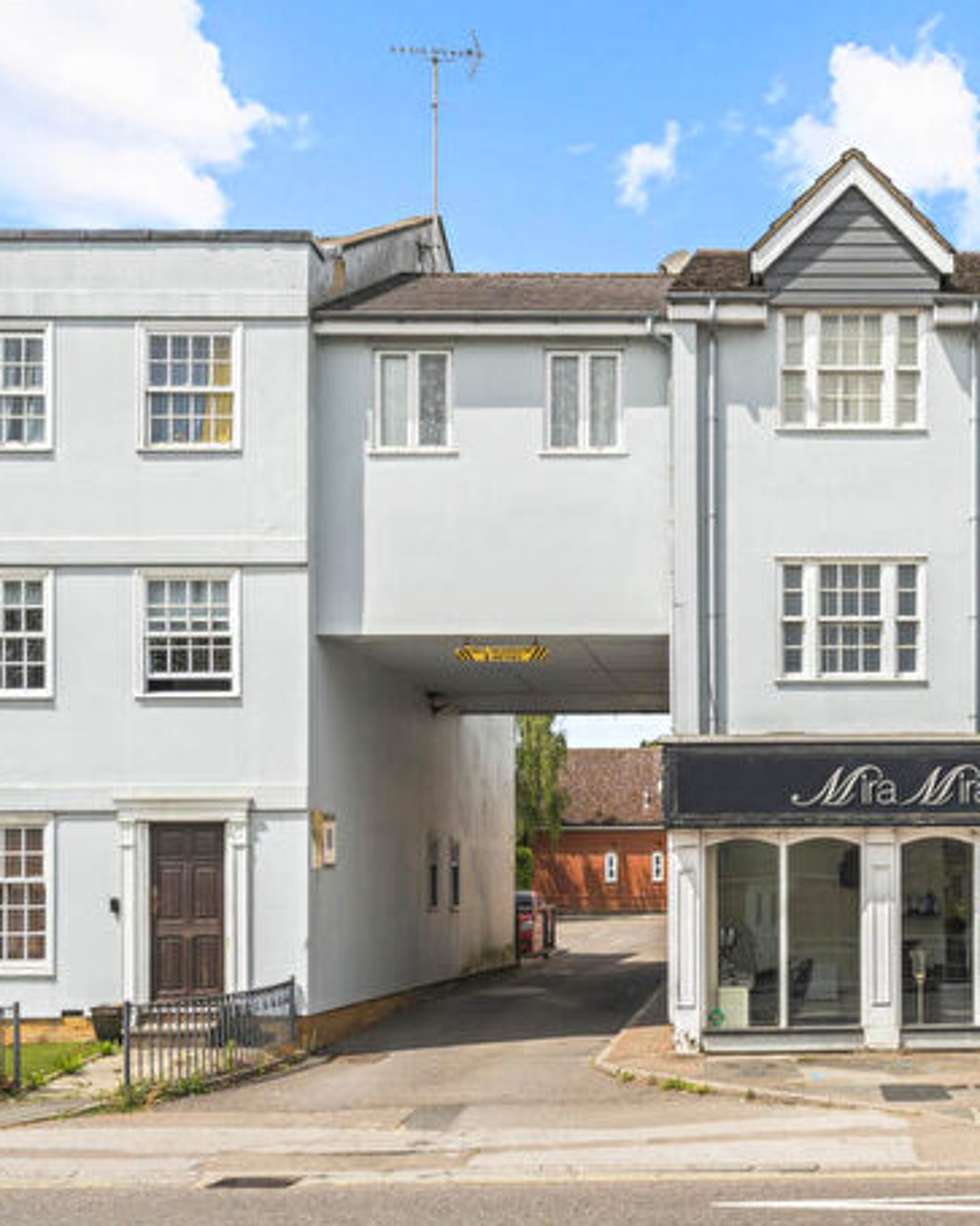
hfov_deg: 33.2
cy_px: 617
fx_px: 1549
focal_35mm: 43
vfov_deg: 43.2
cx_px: 886
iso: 320
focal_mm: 29.5
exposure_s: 1/250
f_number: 7.1
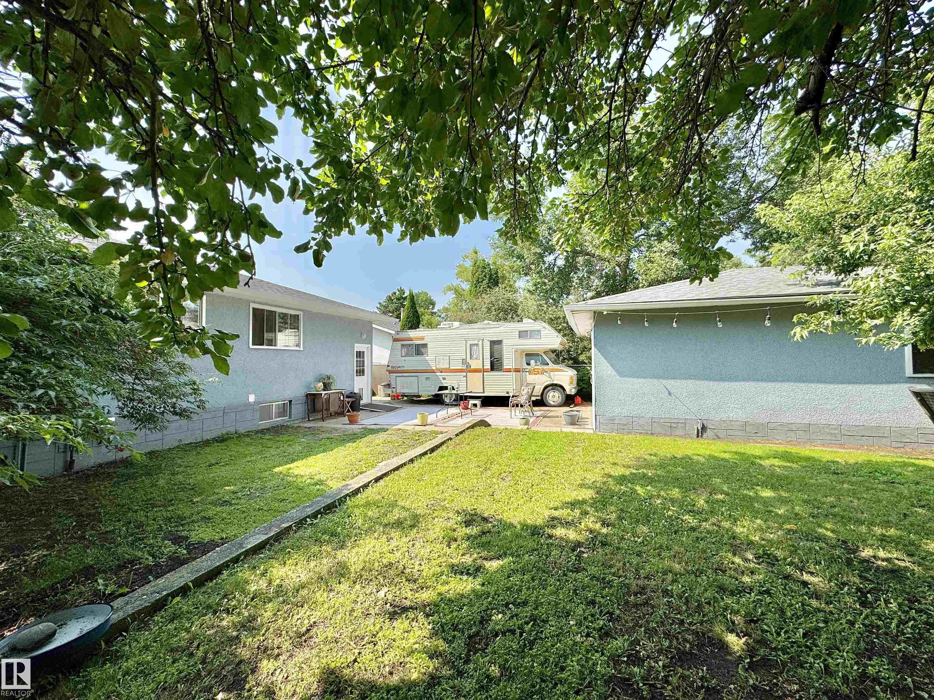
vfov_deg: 85.7
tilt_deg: +2.1
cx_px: 467
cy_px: 350
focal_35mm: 14
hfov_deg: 102.1
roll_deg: +0.8
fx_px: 378
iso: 50
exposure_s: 1/1536
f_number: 2.2
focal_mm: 2.22
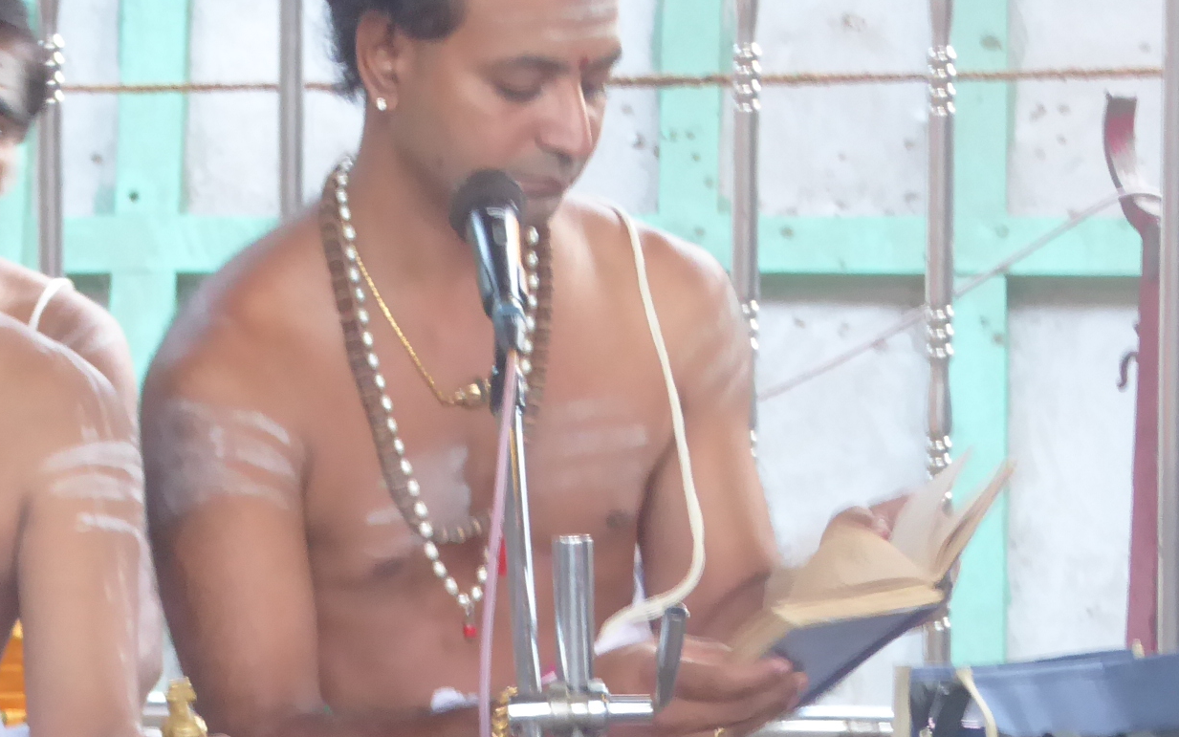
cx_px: 123
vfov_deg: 4.0
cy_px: 553
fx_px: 10605
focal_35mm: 330
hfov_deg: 6.4
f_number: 5.3
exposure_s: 1/6
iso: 400
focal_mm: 24.2
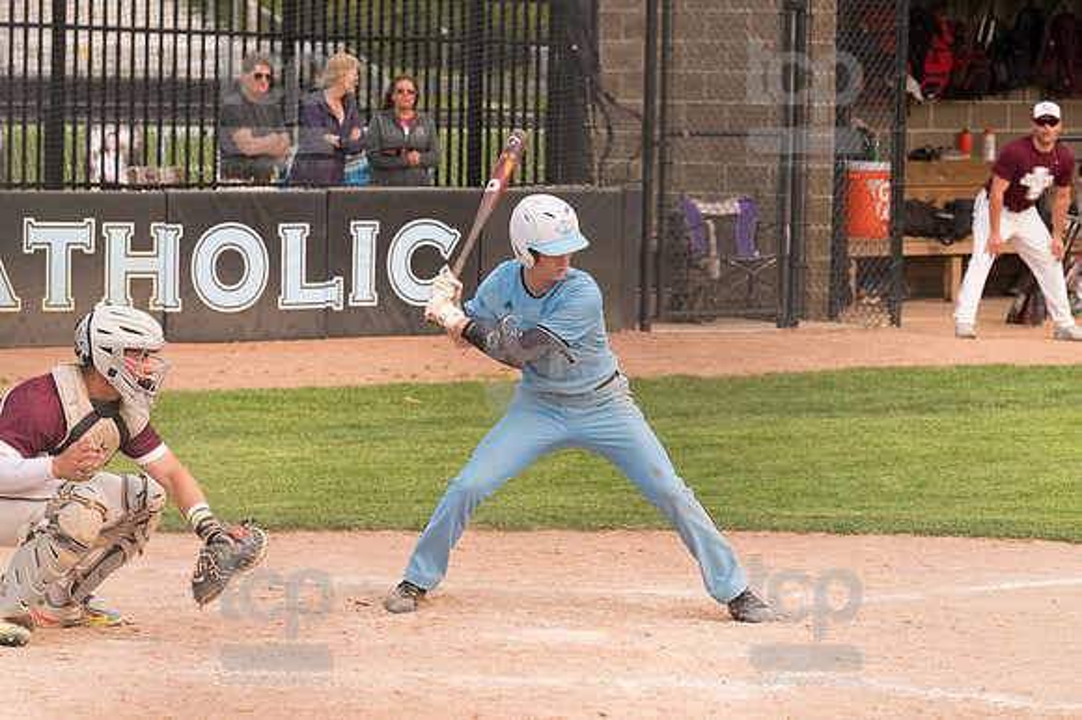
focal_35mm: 195
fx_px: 5857
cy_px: 360
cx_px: 541
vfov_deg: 7.0
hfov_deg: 10.6
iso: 1000
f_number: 5.6
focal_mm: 130
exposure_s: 1/2000
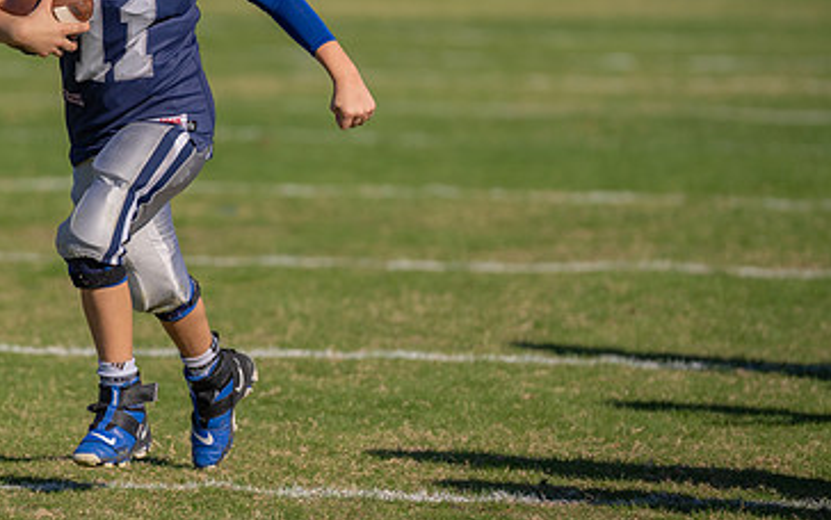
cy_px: 172
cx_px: 94
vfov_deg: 3.0
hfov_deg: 4.7
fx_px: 10084
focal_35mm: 445
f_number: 2.8
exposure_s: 1/2500
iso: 100
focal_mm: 200
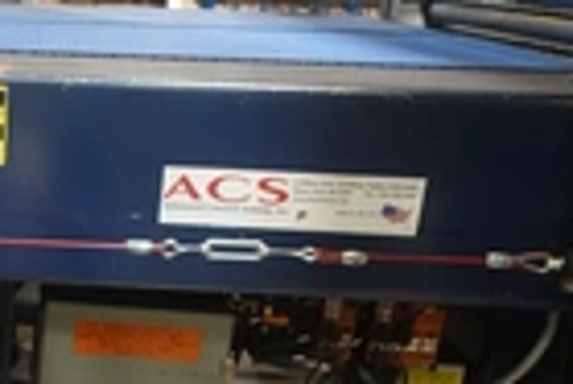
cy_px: 427
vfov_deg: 19.0
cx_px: -82
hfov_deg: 26.5
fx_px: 1099
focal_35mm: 69
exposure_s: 1/250
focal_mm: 8.8
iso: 2500
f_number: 1.8
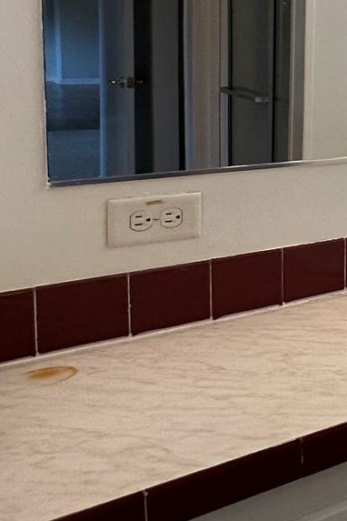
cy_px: 104
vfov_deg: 36.9
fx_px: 752
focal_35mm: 52
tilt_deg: -3.7
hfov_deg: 16.8
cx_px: 747
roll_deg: -2.7
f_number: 2.2
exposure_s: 1/120
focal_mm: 2.22
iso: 64
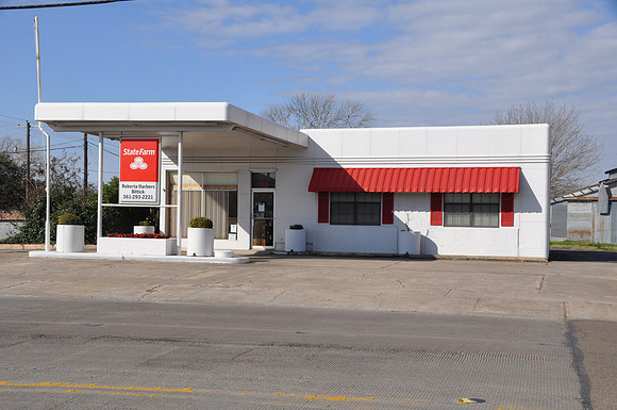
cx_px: 308
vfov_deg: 28.0
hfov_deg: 41.2
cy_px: 205
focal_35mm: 48
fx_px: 822
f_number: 14
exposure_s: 1/200
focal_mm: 32
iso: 200
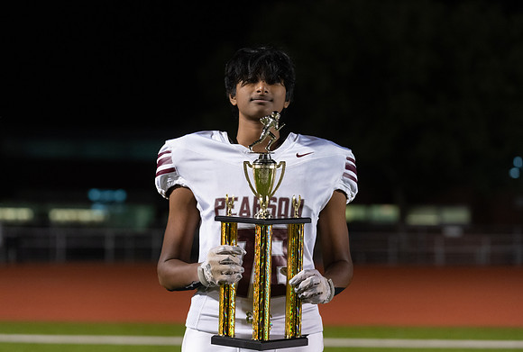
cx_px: 271
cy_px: 171
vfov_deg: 11.5
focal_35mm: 120
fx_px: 1753
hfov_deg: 17.0
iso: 4000
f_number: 3.5
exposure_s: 1/320
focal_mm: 110
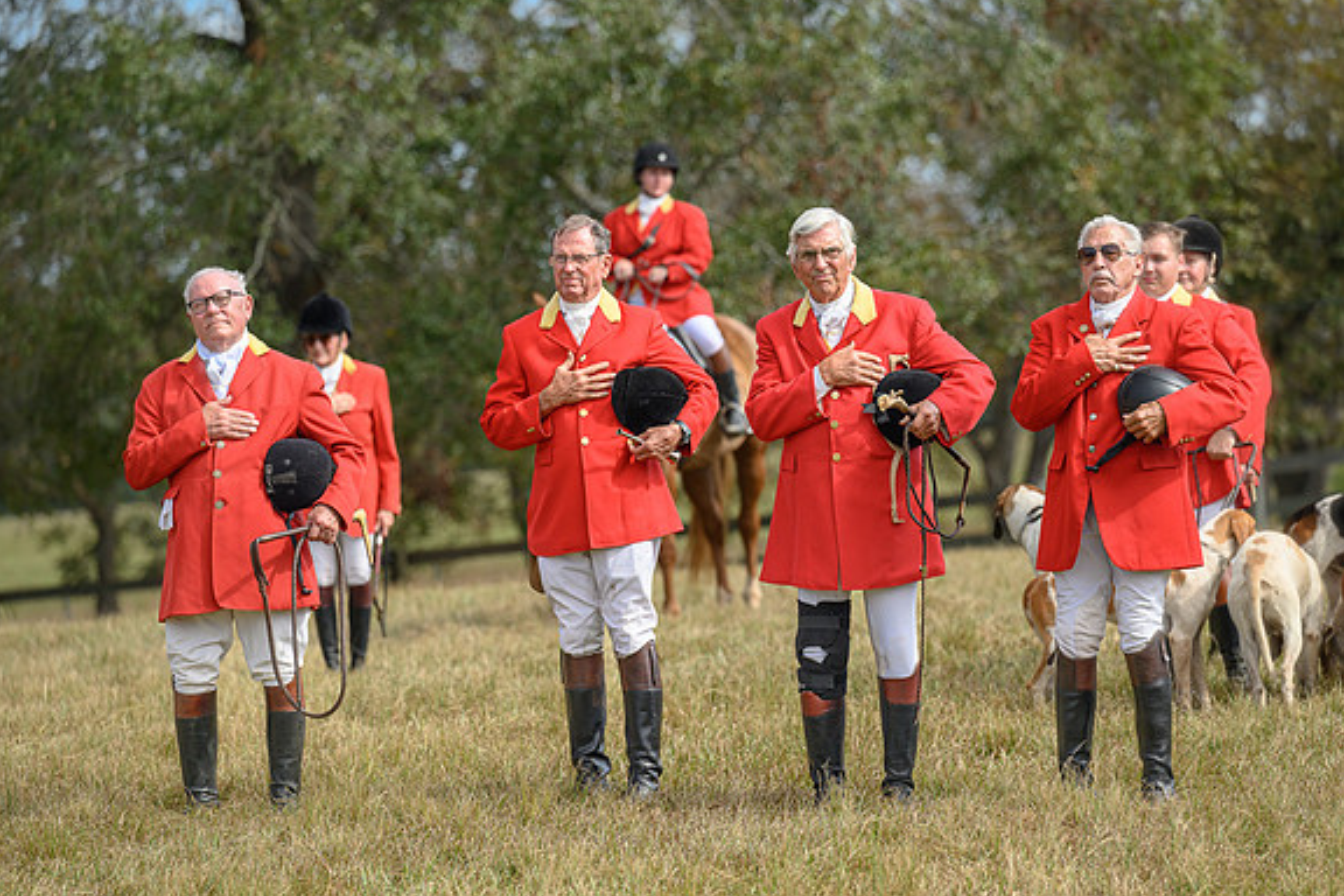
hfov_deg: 10.0
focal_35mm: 205
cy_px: 442
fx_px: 7653
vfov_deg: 6.7
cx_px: 684
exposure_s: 1/500
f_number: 4.5
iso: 200
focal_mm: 200
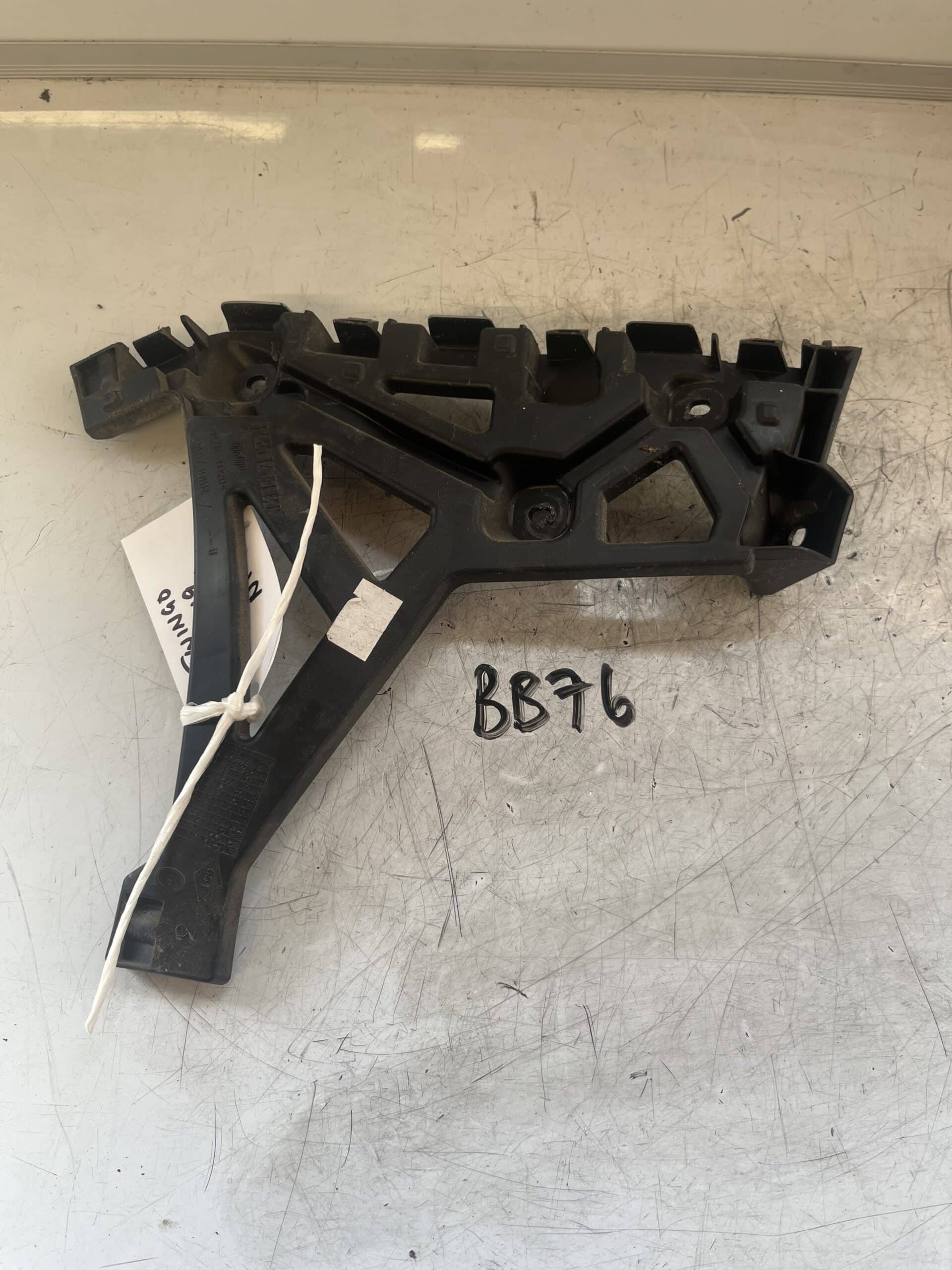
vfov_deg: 67.3
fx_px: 953
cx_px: 476
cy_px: 635
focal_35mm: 26
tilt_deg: -68.7
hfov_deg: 53.1
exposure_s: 1/122
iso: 50
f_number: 1.6
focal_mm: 5.1
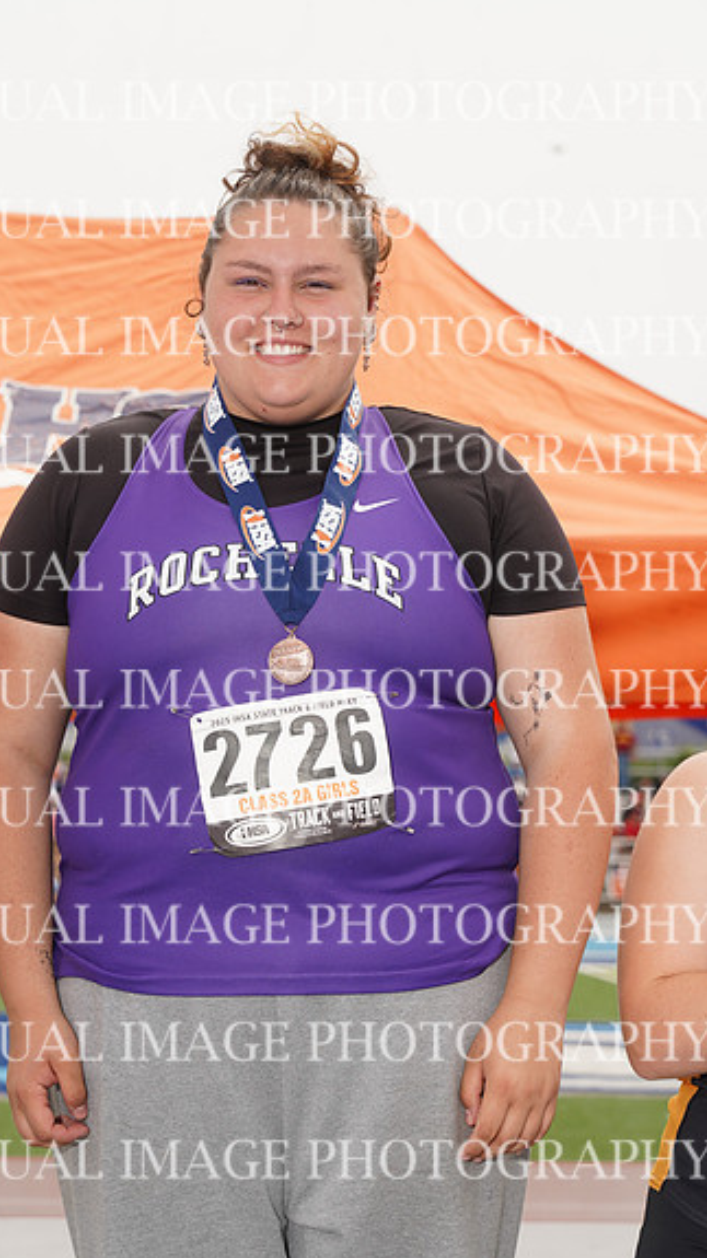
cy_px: 630
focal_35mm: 111
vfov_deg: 19.3
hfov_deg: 10.9
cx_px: 292
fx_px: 3703
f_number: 8
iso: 100
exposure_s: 1/200
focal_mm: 105
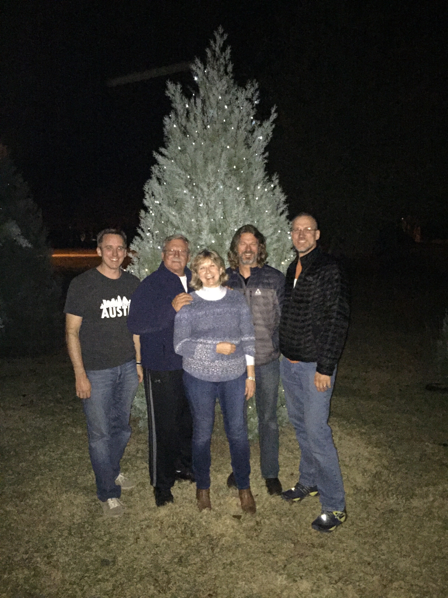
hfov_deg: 48.2
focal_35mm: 29
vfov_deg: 61.7
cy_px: 299
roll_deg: +1.0
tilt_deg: -3.7
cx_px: 224
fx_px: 500
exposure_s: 1/16
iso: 2000
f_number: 2.2
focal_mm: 4.15
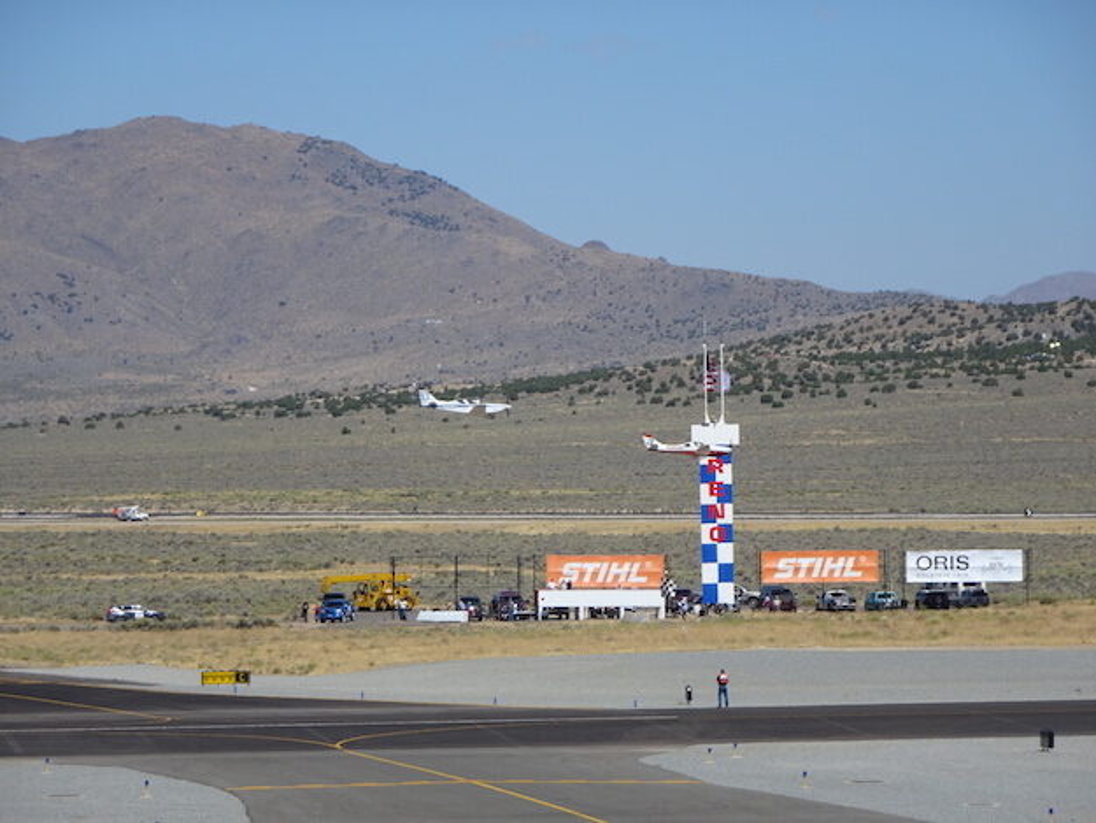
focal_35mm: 232
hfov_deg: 8.5
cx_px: 548
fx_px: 7347
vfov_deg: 6.4
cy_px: 412
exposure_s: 1/640
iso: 80
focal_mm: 39.66
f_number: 6.3
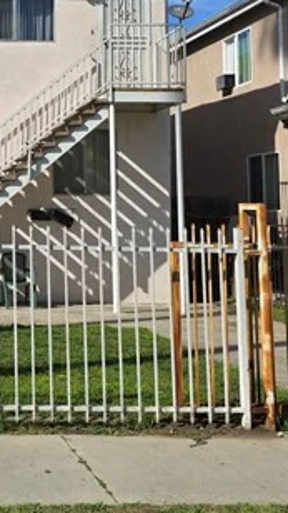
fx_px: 707
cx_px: -97
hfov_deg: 20.8
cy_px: 158
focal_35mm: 52
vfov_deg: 39.3
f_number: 1.7
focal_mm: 6.3
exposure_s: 1/1120
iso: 12
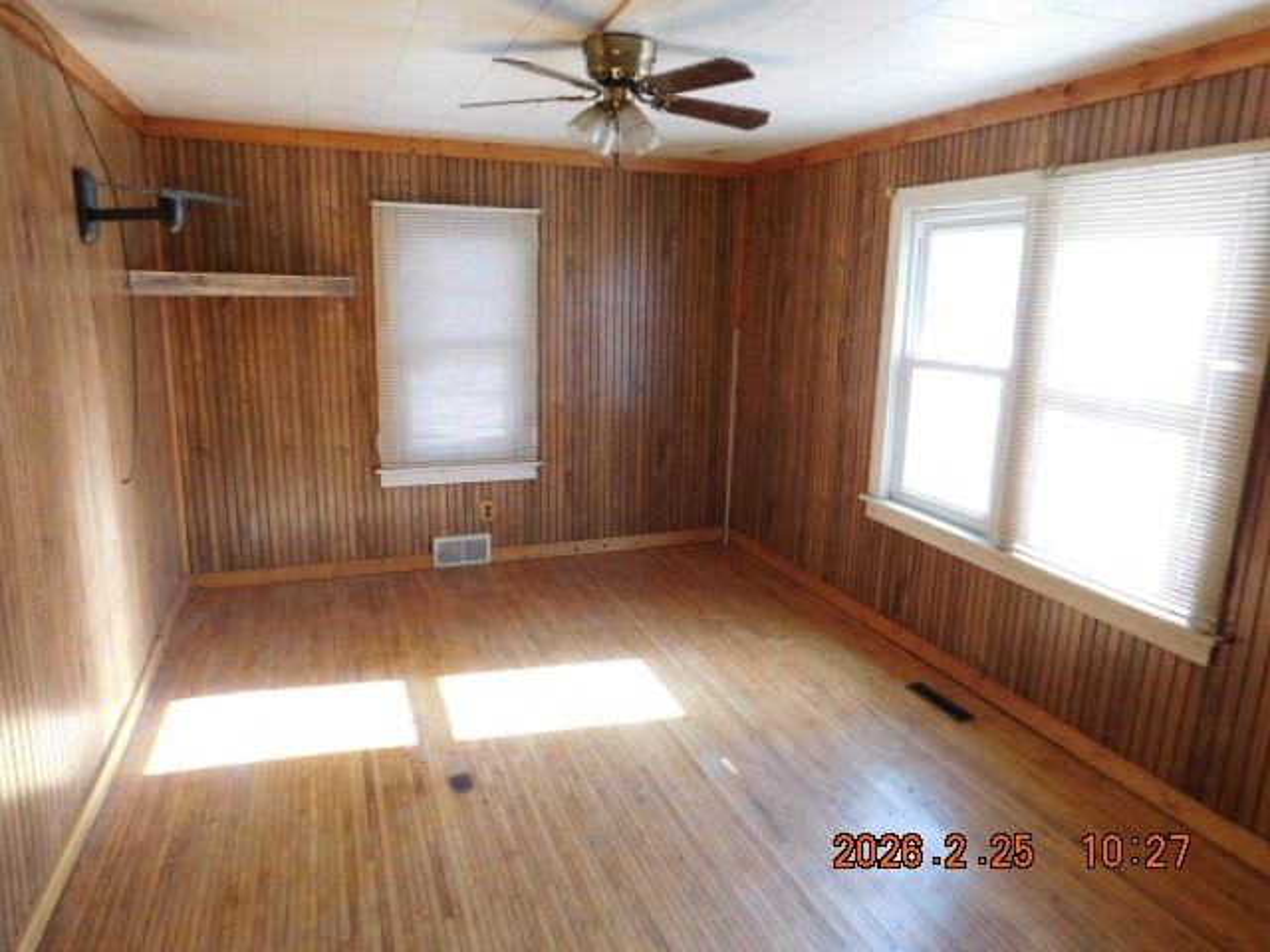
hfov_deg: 73.9
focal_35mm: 23
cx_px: 635
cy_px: 476
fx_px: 844
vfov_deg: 58.9
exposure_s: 1/30
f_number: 3
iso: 180
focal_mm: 4
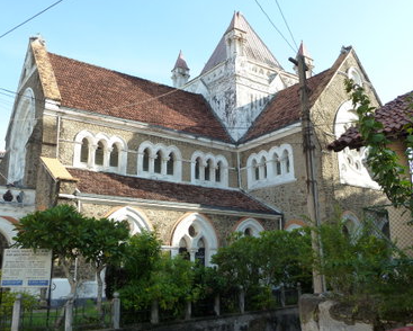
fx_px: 416
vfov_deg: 43.4
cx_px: 204
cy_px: 164
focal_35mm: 34
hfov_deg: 52.8
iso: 125
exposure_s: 1/250
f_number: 4
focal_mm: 5.3
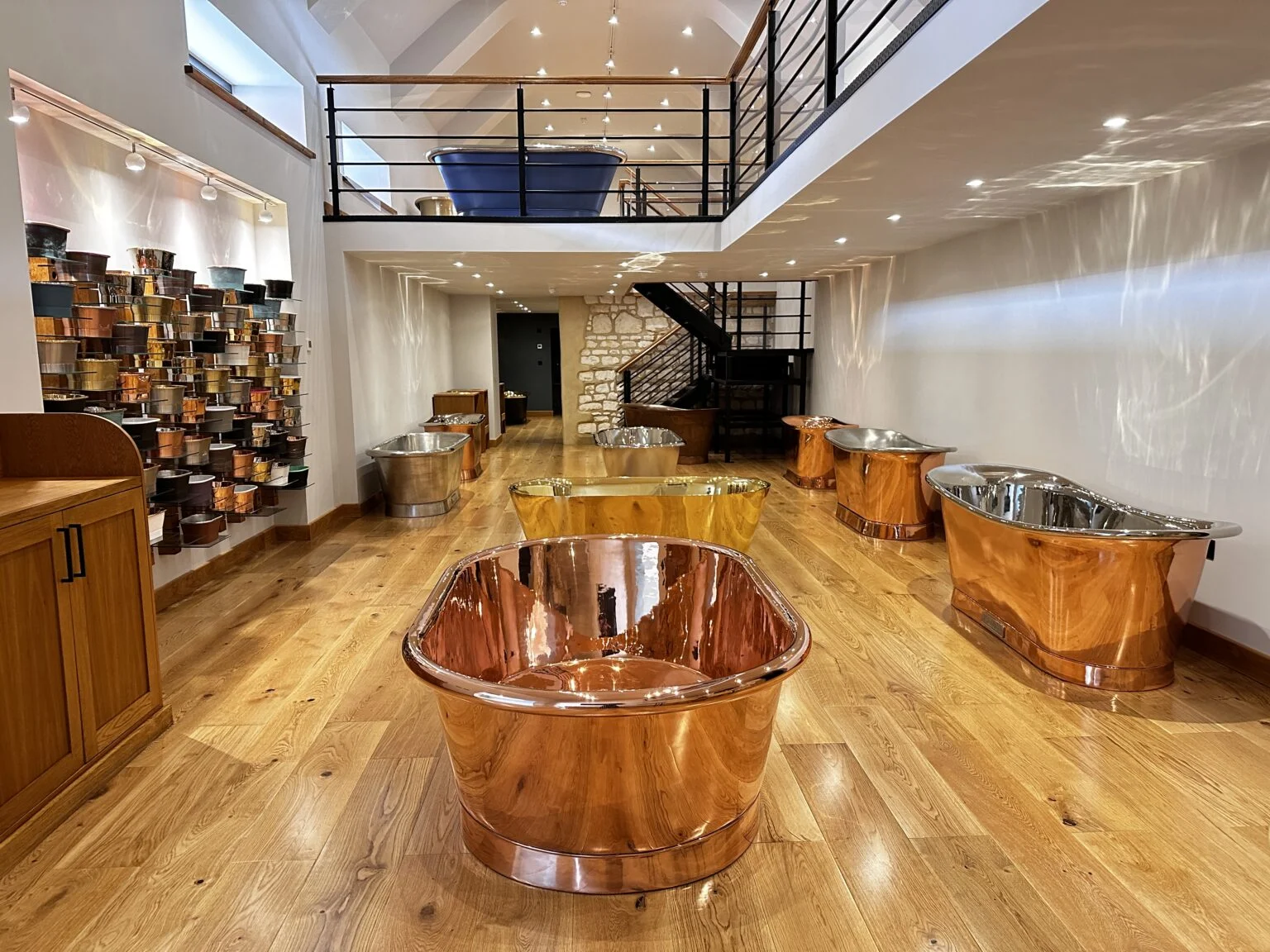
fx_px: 881
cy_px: 476
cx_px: 635
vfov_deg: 56.8
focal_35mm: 24
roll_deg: +0.7
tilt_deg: -8.7
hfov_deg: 71.6
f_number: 1.78
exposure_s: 1/50
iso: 500
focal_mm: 6.86
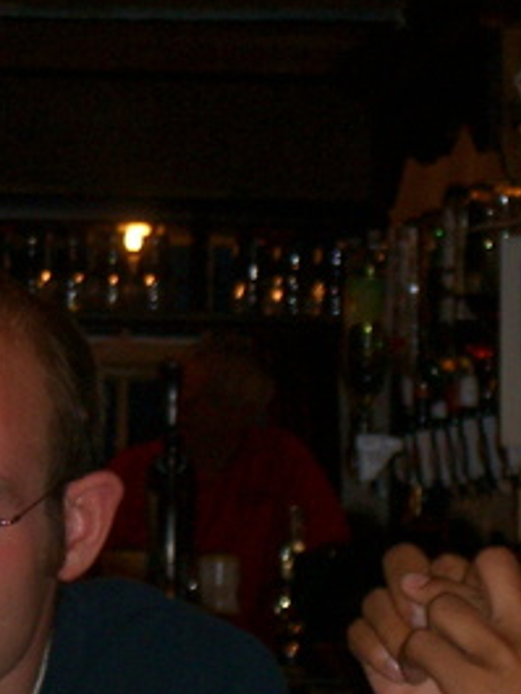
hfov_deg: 6.3
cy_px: 440
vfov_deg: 8.4
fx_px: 4712
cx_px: 98
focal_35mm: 235
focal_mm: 17.4
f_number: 4.8
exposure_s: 1/40
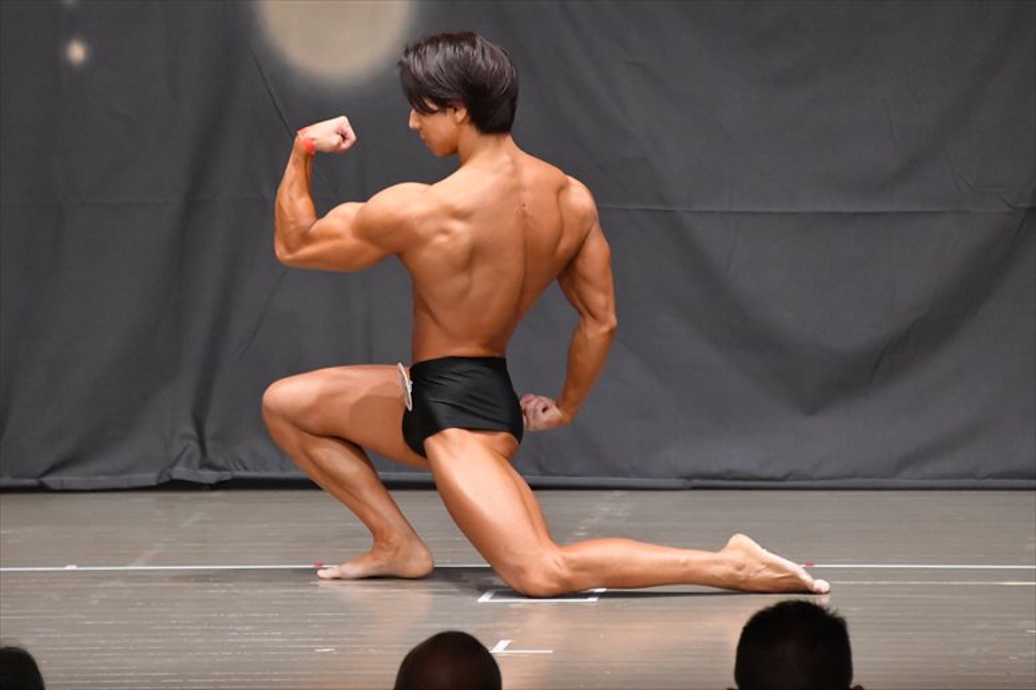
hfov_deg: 6.5
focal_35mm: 315
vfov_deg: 4.4
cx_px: 518
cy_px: 345
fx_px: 9061
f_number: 5.6
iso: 8000
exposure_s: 1/400
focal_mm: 210
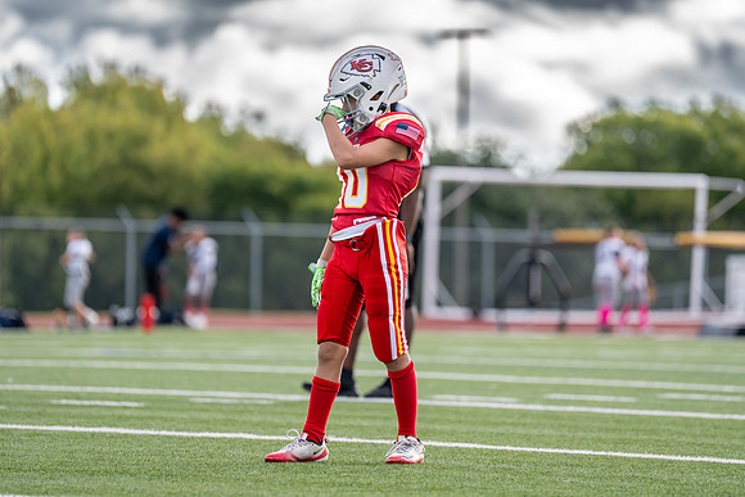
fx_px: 5347
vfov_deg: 5.3
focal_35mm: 258
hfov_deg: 8.0
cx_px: 376
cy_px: 223
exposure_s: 1/2500
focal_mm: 200
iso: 320
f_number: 2.8
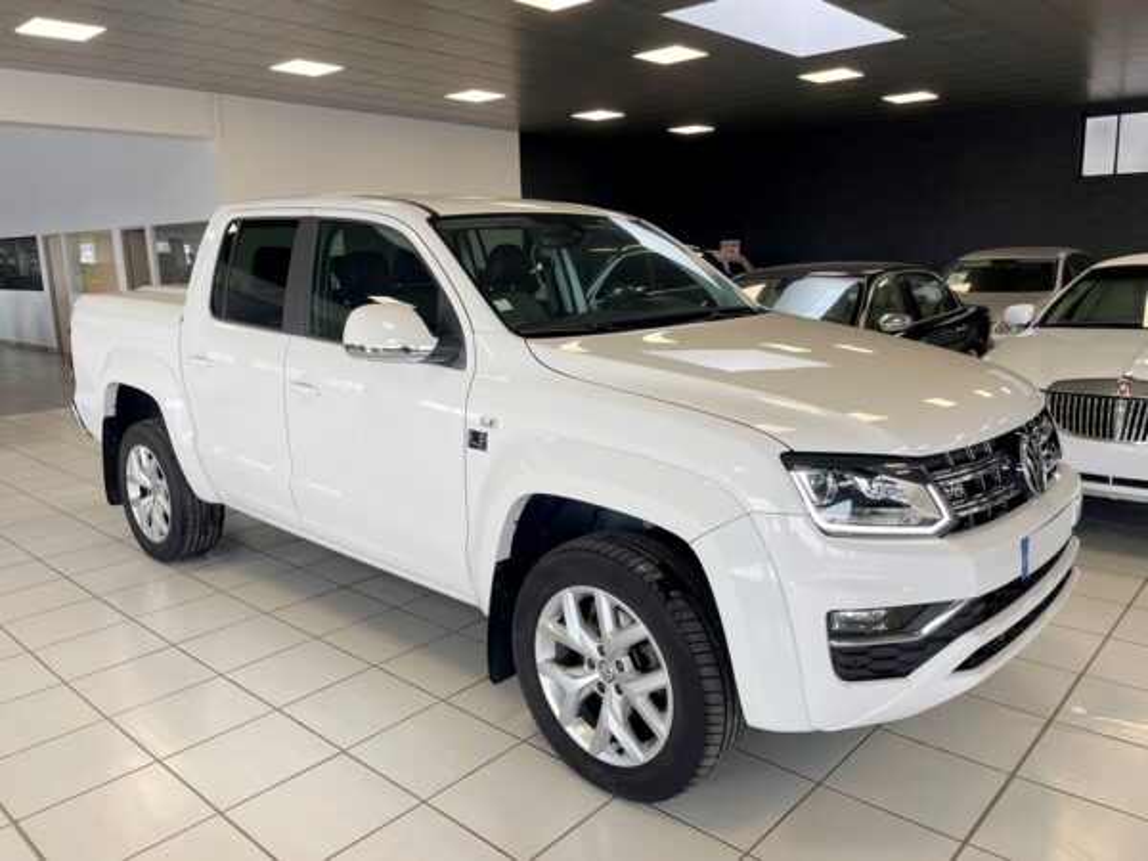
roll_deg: +1.2
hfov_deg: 67.3
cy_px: 430
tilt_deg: -11.4
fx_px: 862
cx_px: 574
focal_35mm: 26
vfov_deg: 53.1
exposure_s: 1/121
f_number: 1.6
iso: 40
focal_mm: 4.2
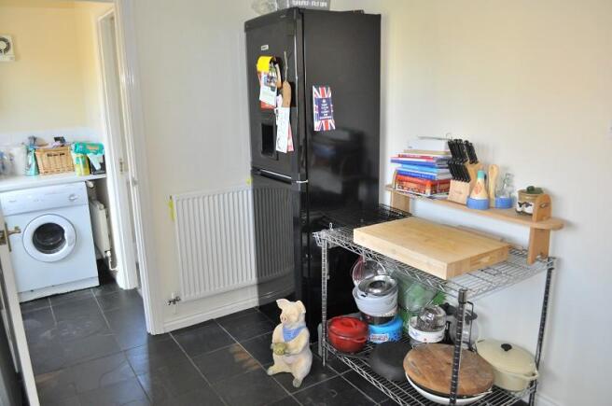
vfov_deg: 47.8
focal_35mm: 27
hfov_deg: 67.5
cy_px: 203
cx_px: 306
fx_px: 458
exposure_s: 1/80
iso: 800
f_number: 3.5
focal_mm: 18
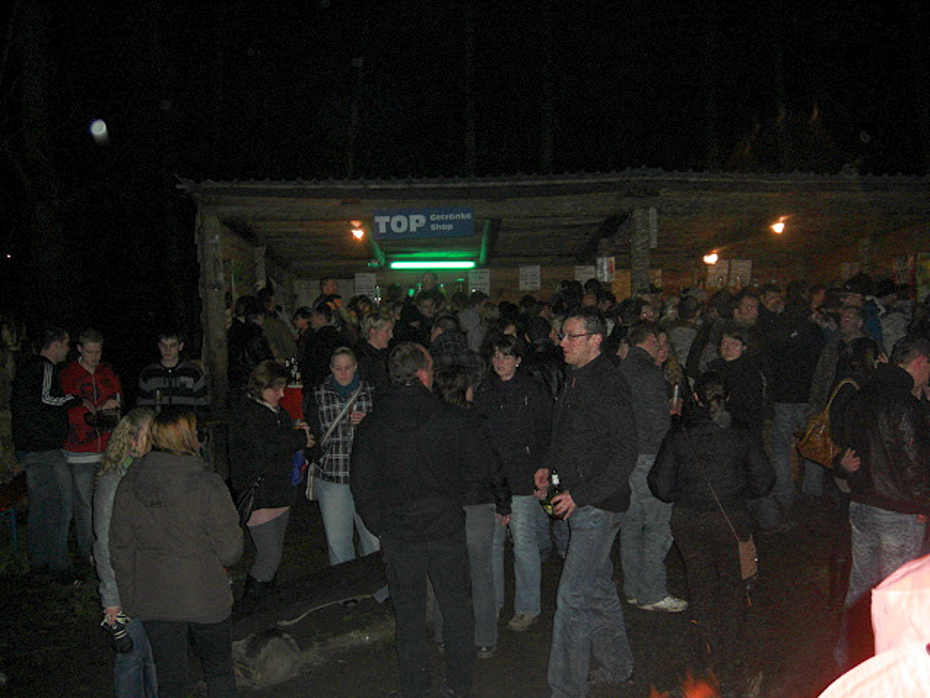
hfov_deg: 49.0
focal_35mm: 38
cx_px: 465
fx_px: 1021
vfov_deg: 37.7
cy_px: 349
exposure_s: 1/60
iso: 200
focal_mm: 7.9
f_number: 2.8
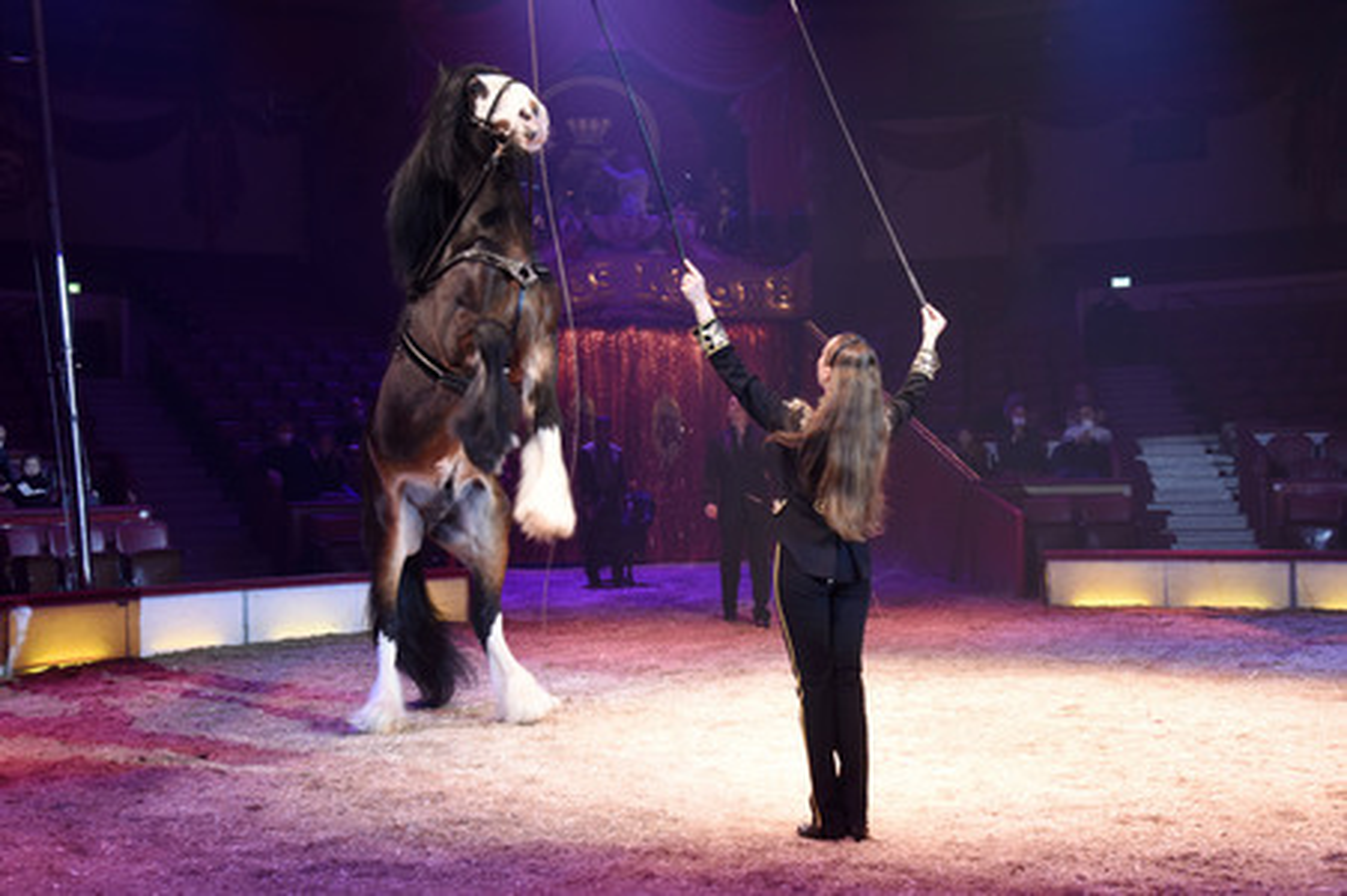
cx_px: 674
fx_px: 1720
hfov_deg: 42.8
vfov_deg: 29.2
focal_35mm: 46
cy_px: 448
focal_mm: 46
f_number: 6.3
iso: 2500
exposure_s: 1/60
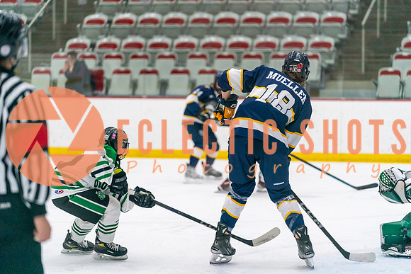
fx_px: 1599
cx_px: 206
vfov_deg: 9.8
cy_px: 137
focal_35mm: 140
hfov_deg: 14.7
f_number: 2.8
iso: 3200
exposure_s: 1/1250
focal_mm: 140
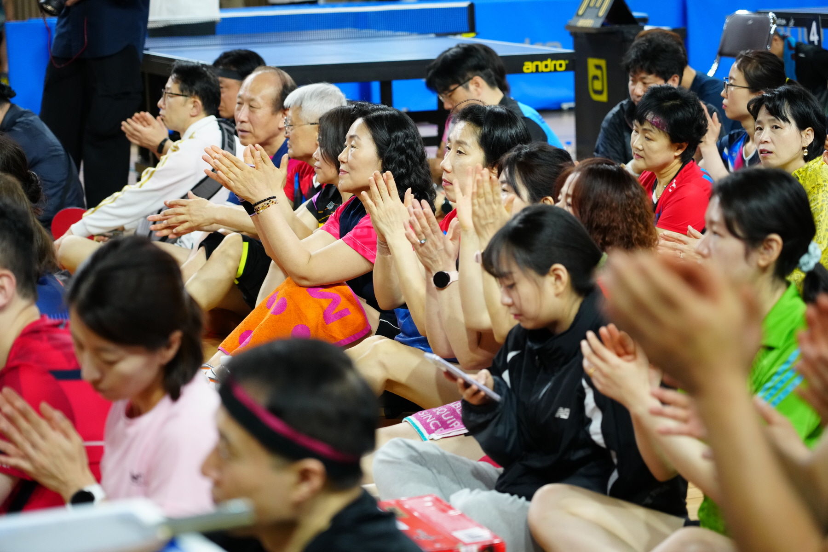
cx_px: 414
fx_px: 2415
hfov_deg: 19.5
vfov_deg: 13.0
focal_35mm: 105
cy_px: 276
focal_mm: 105
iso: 3200
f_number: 4
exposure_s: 1/250
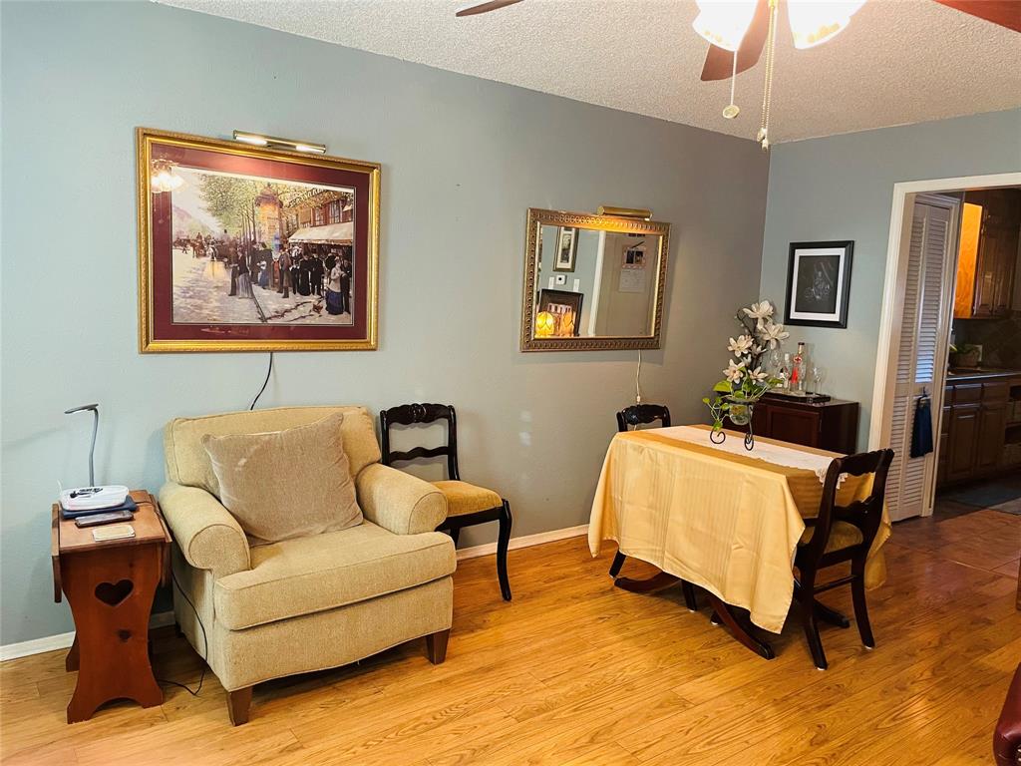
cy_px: 383
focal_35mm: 26
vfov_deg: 53.1
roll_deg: -2.0
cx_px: 510
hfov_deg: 67.3
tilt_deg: -6.4
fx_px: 767
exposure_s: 1/60
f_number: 1.6
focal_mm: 4.2
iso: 320
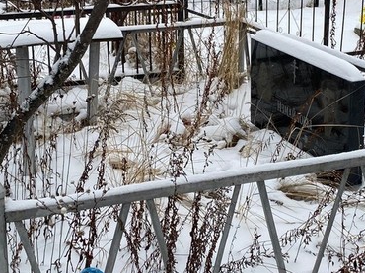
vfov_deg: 20.4
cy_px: 105
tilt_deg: -15.7
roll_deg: +1.3
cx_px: 201
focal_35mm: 72
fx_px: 759
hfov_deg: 27.0
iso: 32
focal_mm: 4.25
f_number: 1.8
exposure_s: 1/218
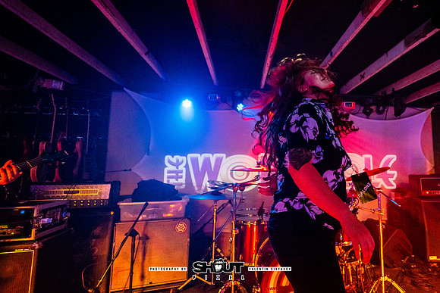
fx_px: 233
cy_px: 127
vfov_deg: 64.2
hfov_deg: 83.4
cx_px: 298
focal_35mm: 19
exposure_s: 1/160
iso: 4000
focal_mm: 14
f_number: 2.8
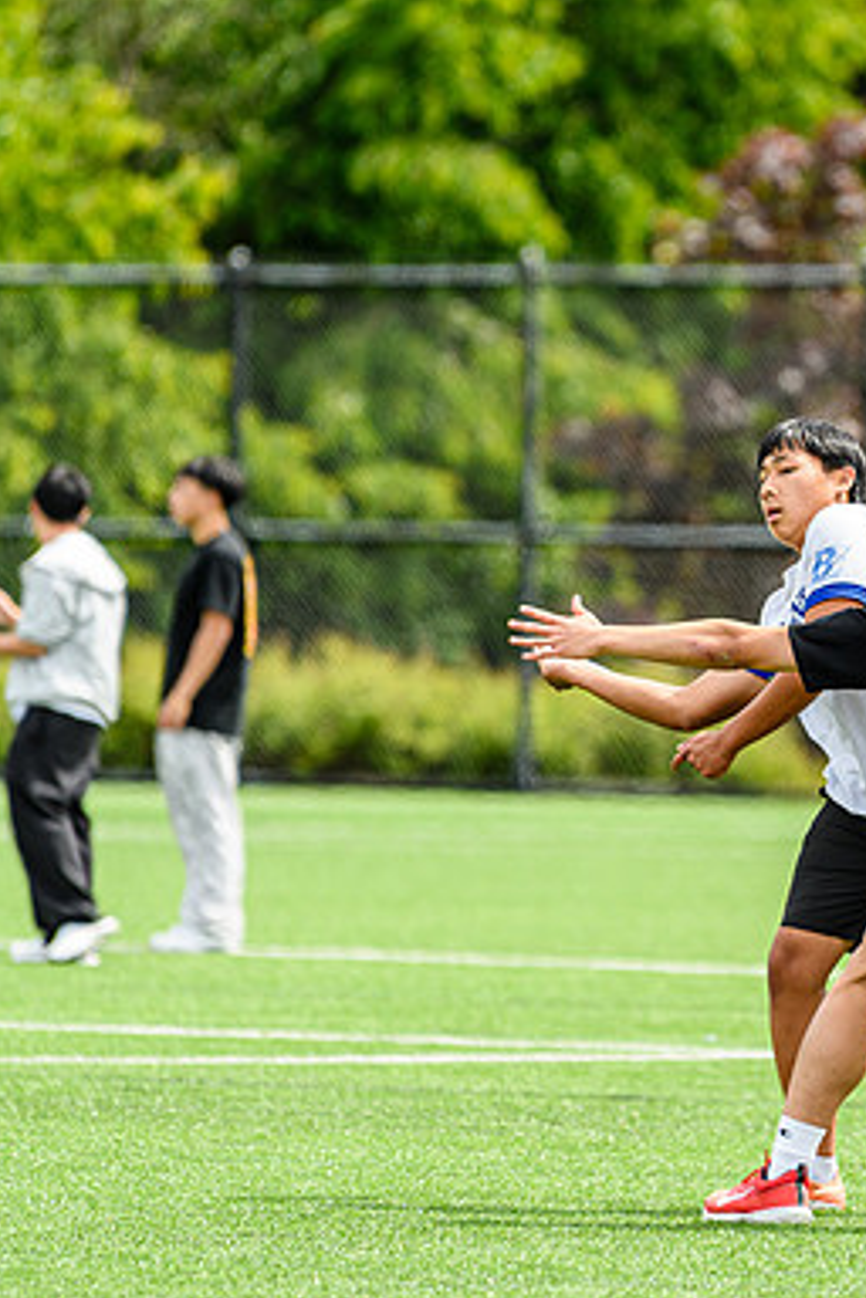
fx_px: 16344
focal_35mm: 453
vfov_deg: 4.6
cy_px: 651
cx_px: 920
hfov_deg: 3.0
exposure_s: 1/1000
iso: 140
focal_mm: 200
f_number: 3.2
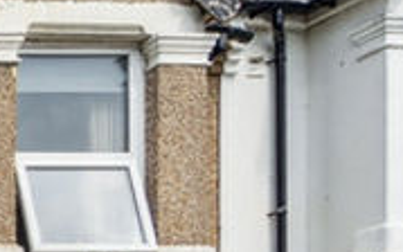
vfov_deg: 13.3
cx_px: -753
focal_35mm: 92
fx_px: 1011
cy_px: 392
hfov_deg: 12.1
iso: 100
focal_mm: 14
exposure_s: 1/160
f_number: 8
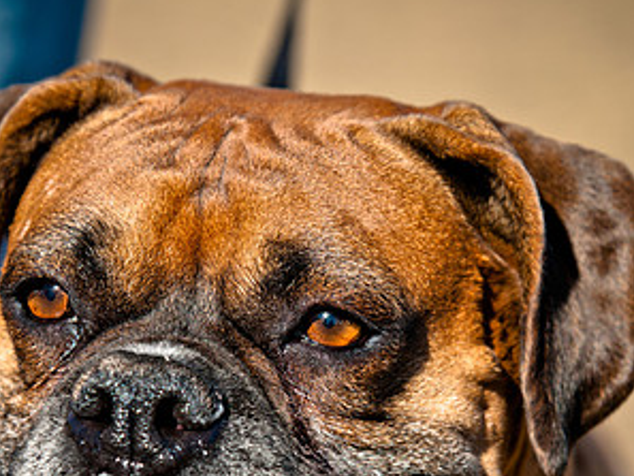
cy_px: 382
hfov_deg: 6.7
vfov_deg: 5.0
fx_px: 5400
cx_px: 317
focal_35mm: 295
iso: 200
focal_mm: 135
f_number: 5
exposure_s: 1/800
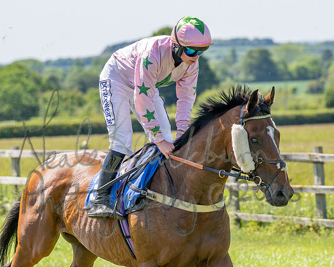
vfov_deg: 6.5
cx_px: 236
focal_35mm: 239
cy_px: 110
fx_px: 2358
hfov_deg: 8.1
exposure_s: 1/1250
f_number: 4
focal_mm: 120
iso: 200
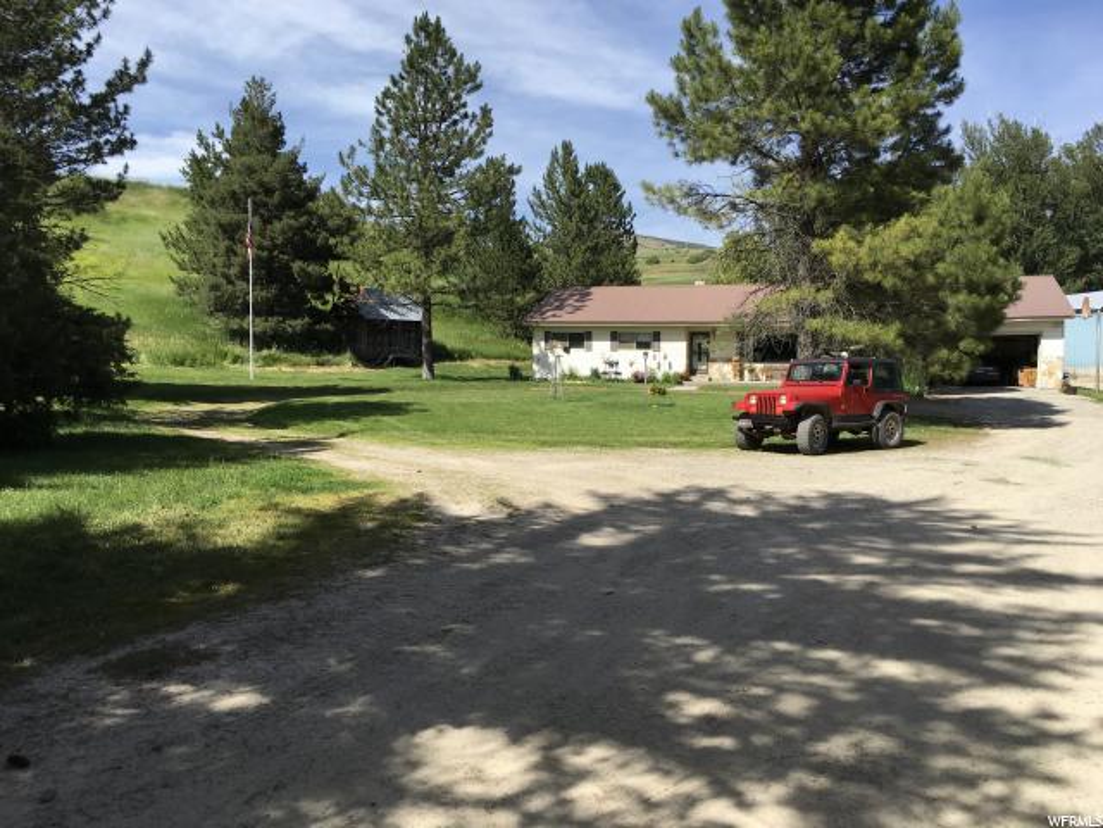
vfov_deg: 48.2
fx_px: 924
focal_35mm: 29
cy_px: 414
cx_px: 552
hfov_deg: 61.7
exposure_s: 1/1479
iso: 25
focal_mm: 4.15
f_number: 2.2
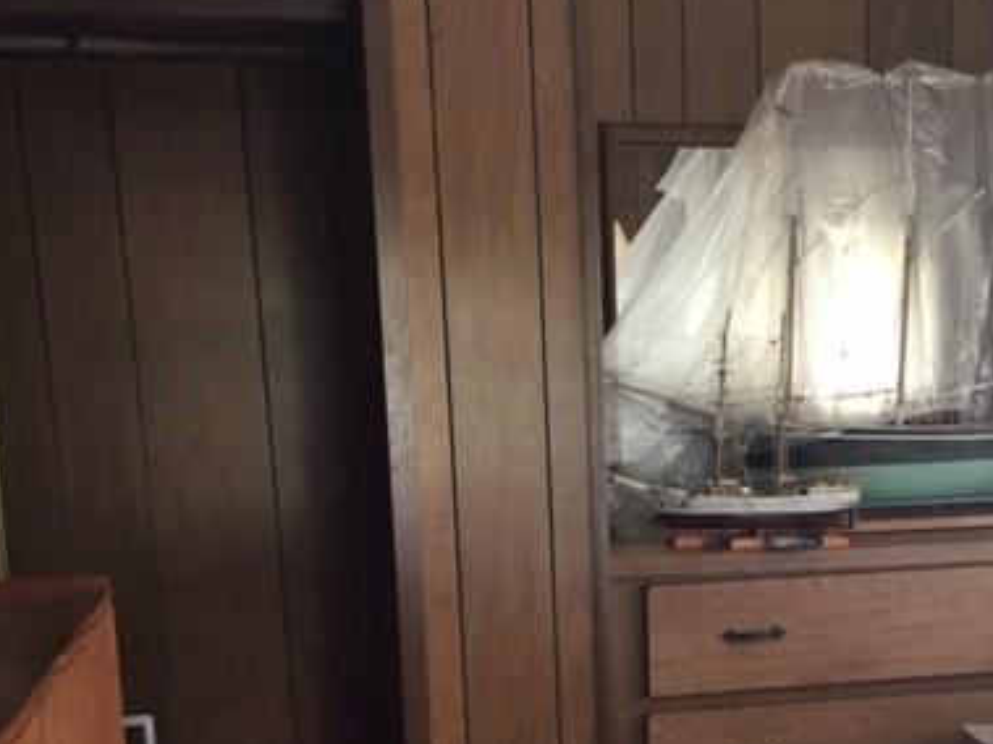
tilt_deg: -10.9
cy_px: 613
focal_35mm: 49
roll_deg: +1.9
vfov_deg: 28.9
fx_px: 1405
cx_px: 660
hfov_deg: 38.5
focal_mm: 4.15
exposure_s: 1/24
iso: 250
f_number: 2.2
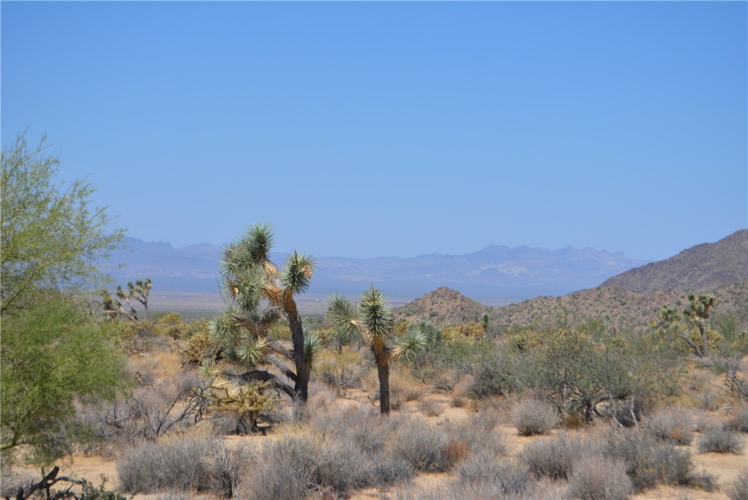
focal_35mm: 82
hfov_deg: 24.6
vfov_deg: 16.6
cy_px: 250
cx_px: 374
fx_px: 1715
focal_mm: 55
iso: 400
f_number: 7.1
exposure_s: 1/2000
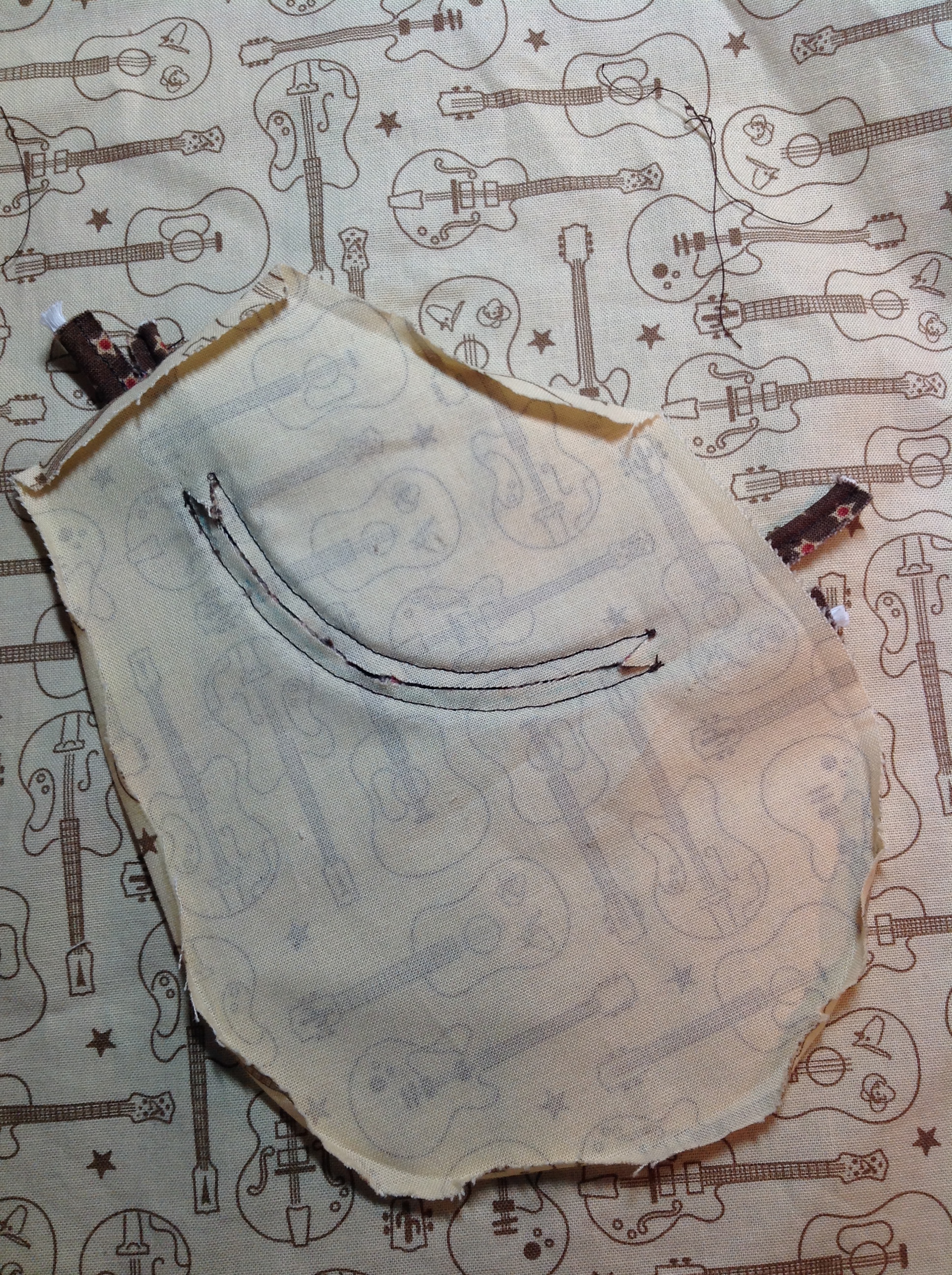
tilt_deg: -81.9
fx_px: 1287
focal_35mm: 35
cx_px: 476
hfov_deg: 40.6
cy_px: 638
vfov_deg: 52.7
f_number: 2.4
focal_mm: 4.28
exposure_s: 1/50
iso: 50
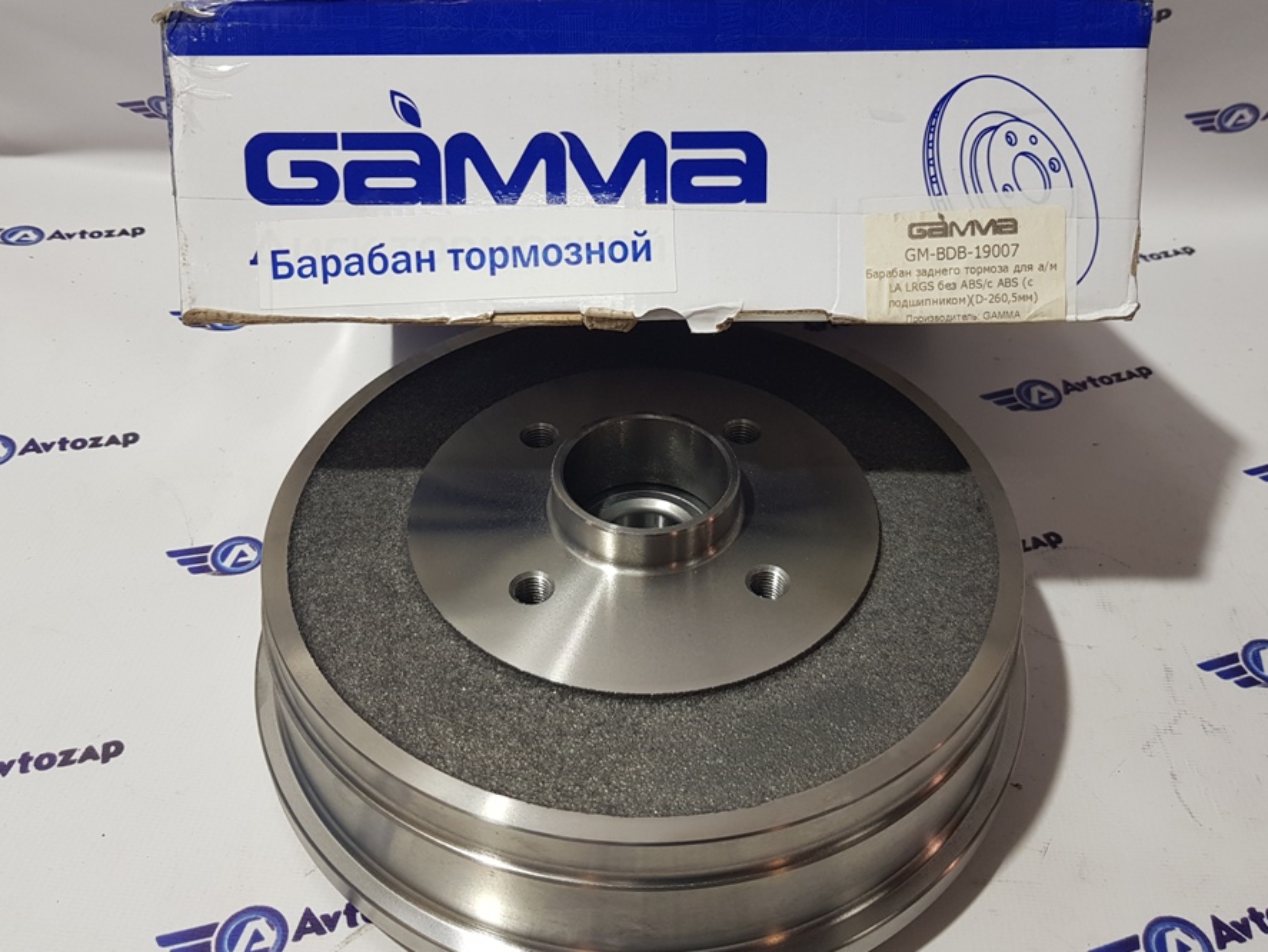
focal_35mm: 30
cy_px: 427
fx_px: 1099
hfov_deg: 59.9
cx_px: 675
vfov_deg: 46.8
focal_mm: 4.2
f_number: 1.7
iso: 64
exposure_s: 1/100
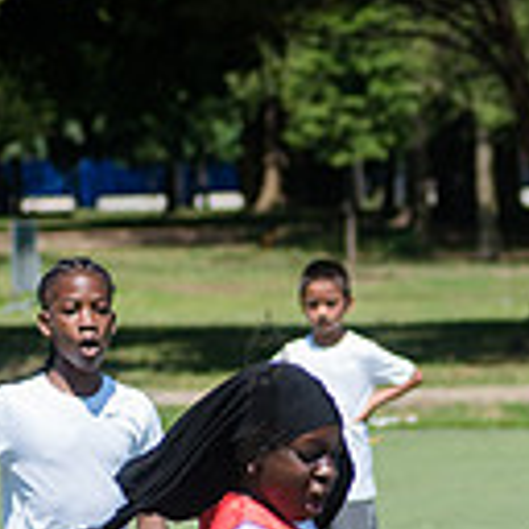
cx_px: 659
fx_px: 8143
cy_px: 1019
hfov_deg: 3.7
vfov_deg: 3.7
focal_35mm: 471
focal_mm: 92
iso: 200
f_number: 4
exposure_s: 1/1600
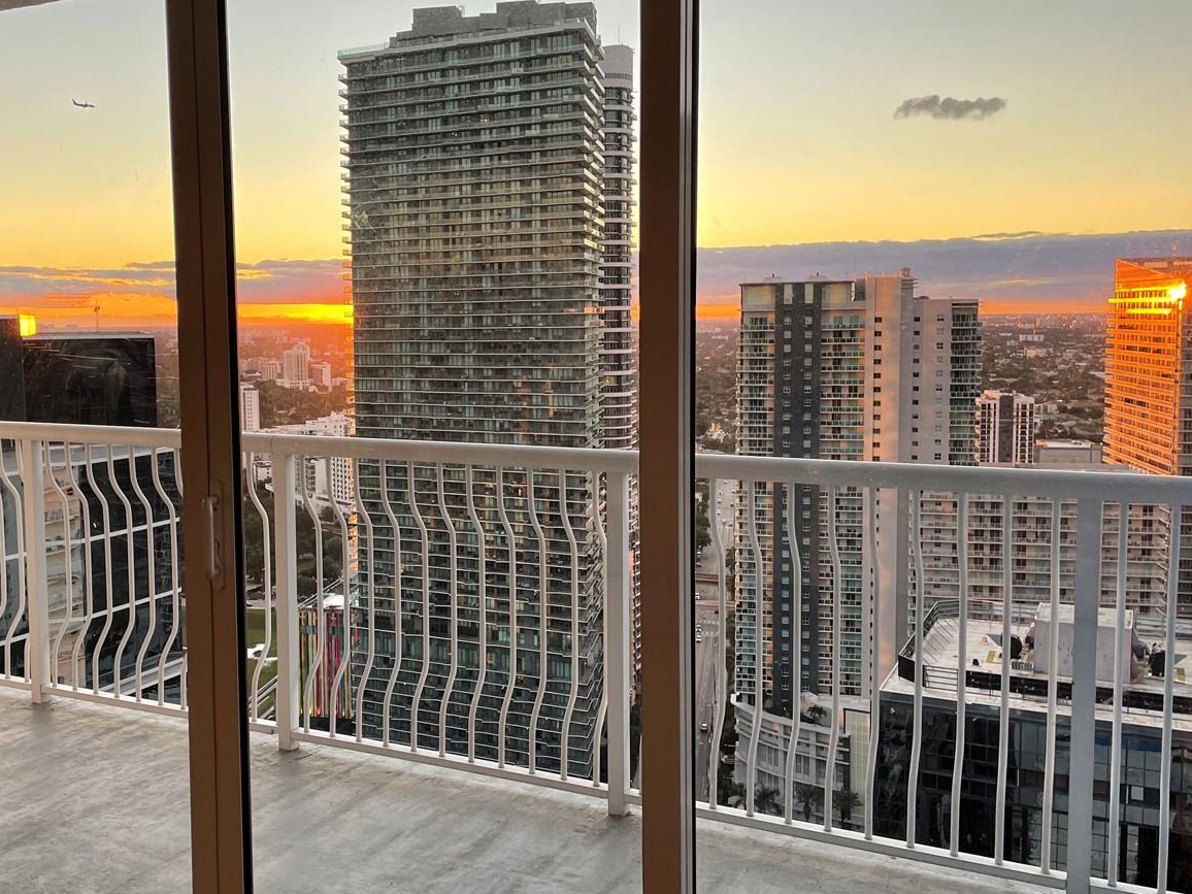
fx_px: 1240
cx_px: 460
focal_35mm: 36
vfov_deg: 39.7
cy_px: 435
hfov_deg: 50.9
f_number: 1.6
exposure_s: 1/120
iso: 32
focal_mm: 4.2
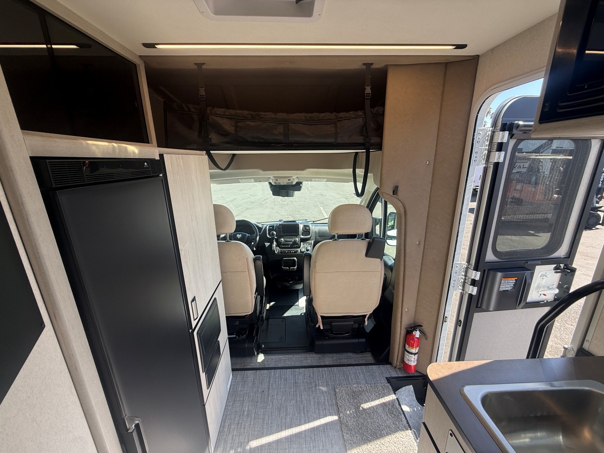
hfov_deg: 102.1
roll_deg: -0.1
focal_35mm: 14
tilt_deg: -16.6
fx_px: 244
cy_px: 226
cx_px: 302
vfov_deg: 85.7
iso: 50
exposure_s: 1/202
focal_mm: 2.22
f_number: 2.2
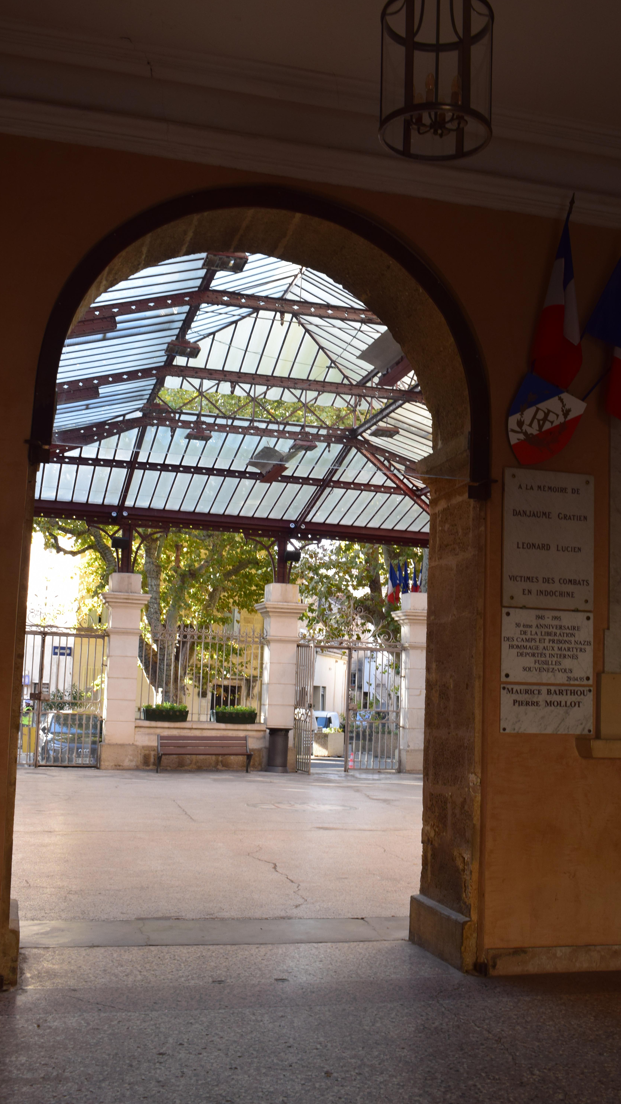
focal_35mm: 38
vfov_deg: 52.8
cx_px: 360
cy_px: 554
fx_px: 1112
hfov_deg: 31.1
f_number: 8
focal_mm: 24
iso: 400
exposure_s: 1/50
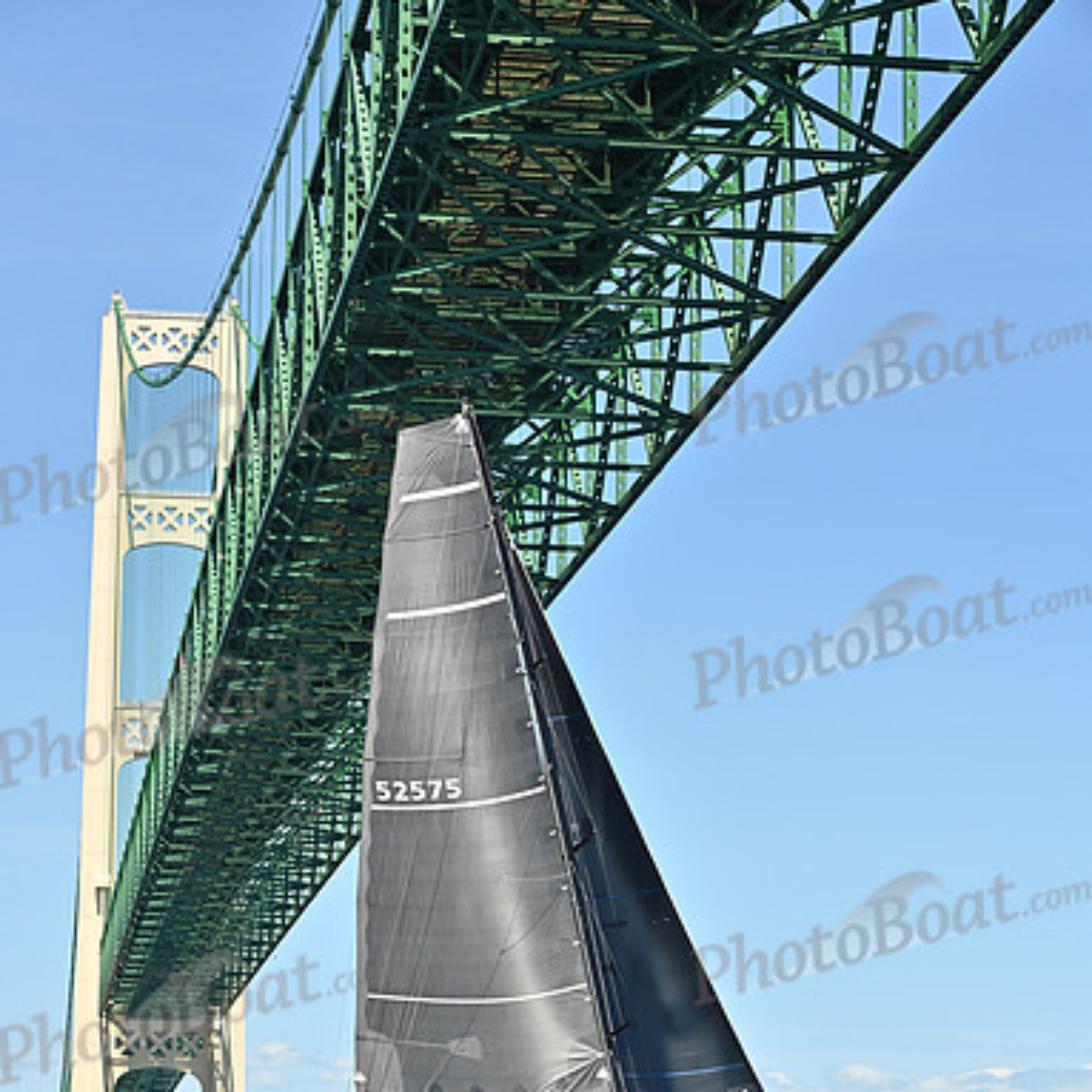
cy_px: 824
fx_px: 3676
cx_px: 543
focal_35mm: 103
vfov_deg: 16.8
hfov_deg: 16.9
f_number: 7.1
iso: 320
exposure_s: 1/1000
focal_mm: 80
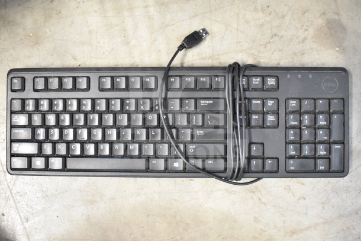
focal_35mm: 33
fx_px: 331
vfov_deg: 40.0
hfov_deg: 57.2
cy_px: 120
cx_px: 180
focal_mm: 22
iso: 7200
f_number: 3.8
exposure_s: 1/40
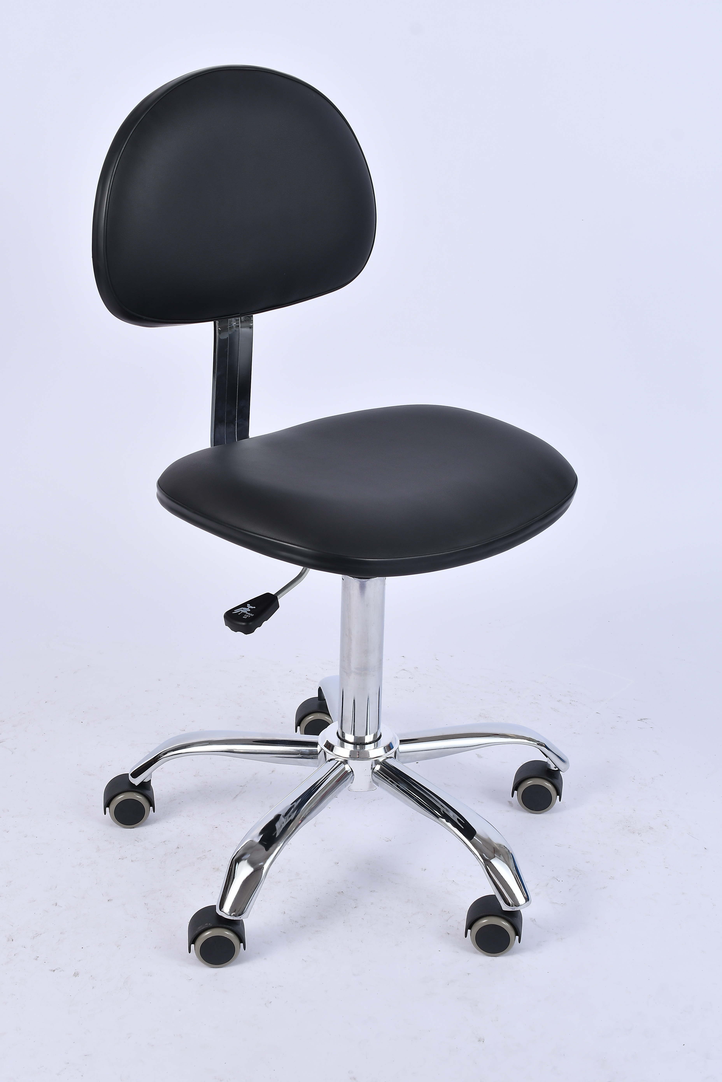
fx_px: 1805
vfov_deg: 33.4
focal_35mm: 60
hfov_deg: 22.6
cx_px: 361
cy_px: 541
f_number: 9
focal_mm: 40
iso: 125
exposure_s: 1/125
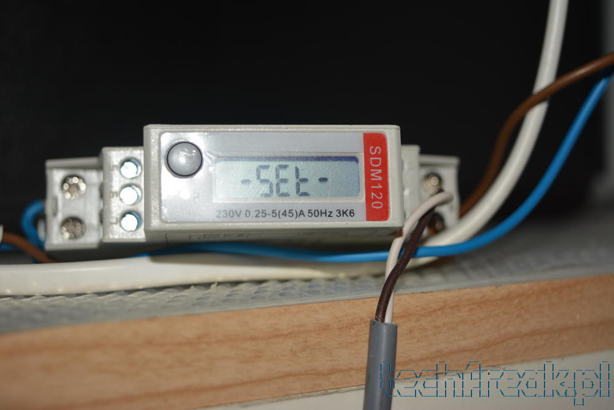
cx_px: 307
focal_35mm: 57
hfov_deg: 35.0
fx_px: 972
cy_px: 205
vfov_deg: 23.8
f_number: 4.8
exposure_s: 1/60
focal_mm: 38
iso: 140
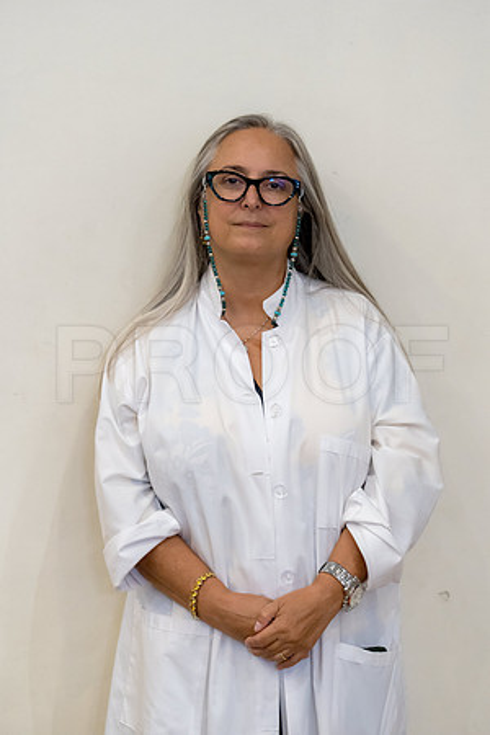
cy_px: 368
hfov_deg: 11.8
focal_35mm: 116
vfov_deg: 17.6
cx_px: 245
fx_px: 2368
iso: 5000
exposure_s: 1/80
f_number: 4
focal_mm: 116
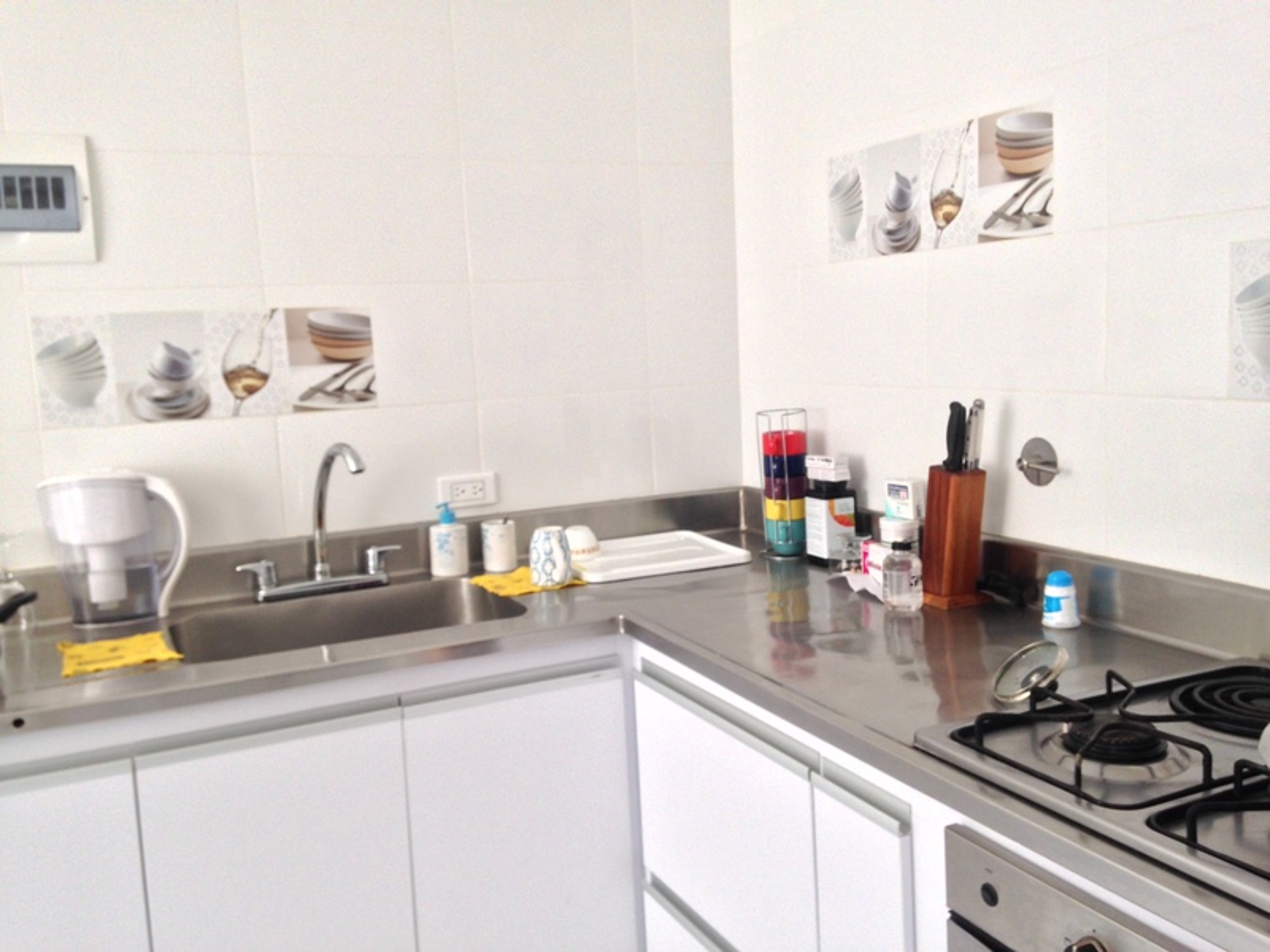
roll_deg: +1.9
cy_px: 476
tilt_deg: -9.5
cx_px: 635
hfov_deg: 55.4
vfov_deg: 42.9
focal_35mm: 33
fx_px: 1211
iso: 50
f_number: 2.4
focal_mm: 4.12
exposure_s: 1/20
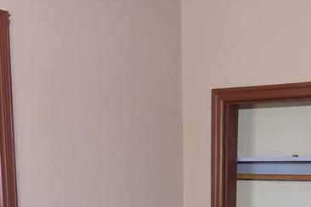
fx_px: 561
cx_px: 184
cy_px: 260
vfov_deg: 19.5
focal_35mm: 65
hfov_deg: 30.9
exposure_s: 1/60
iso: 280
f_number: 5
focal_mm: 11
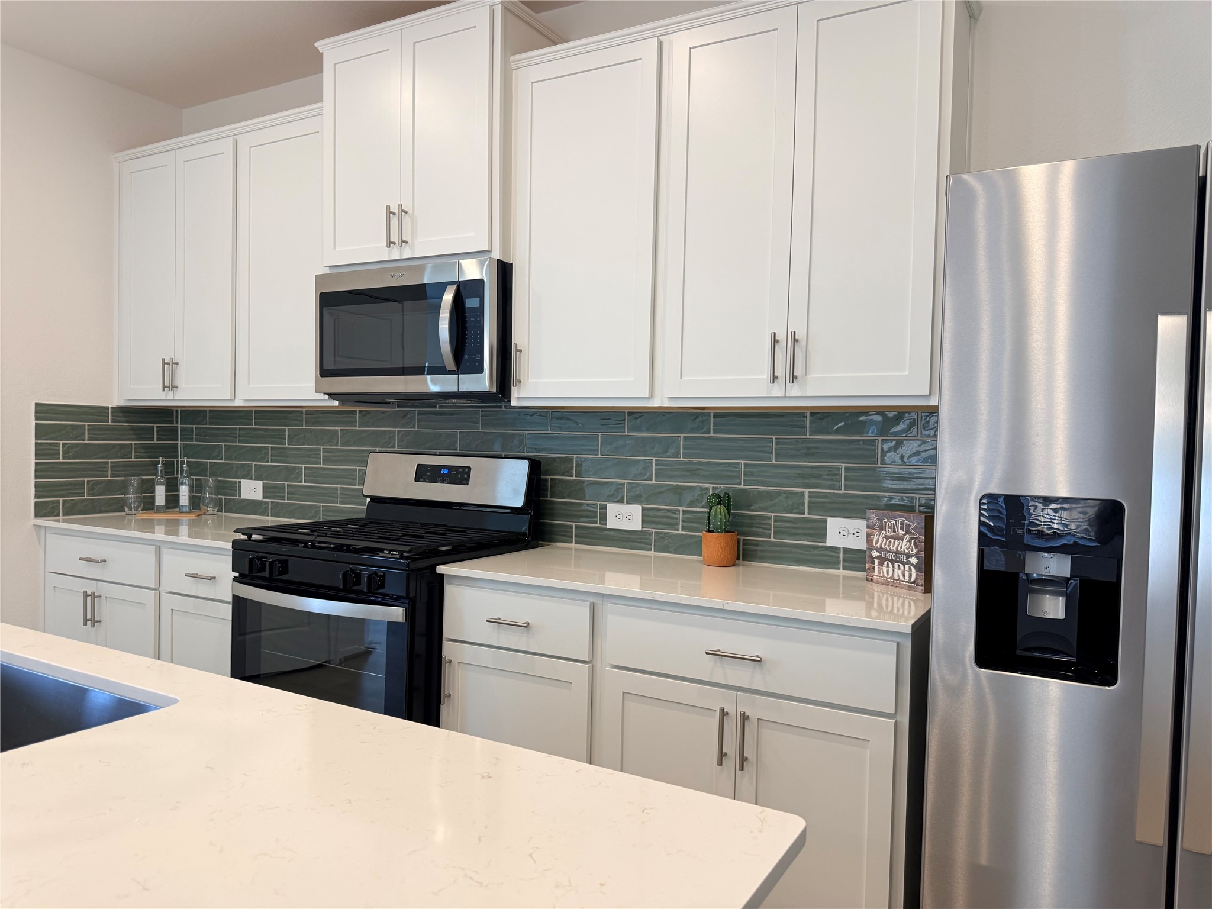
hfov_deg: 71.6
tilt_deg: -0.9
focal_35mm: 24
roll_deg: -1.3
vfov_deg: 56.8
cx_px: 606
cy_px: 454
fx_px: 840
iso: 125
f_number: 1.78
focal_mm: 6.76
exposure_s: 1/120
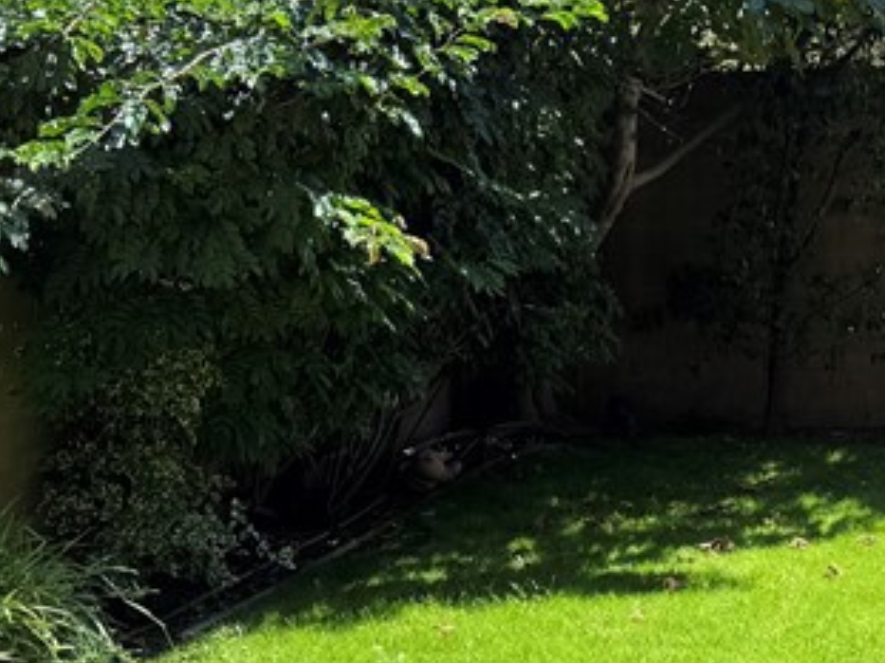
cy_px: 230
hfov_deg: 24.3
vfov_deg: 18.6
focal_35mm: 79
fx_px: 2019
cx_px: 734
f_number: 1.78
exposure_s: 1/995
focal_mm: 6.76
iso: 80
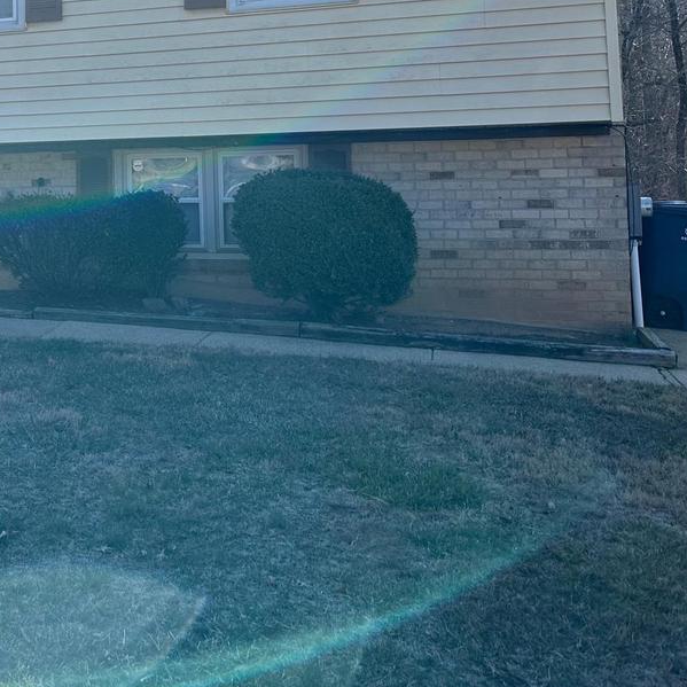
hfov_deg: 30.7
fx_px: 1145
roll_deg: +0.5
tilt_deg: +2.5
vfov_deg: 32.3
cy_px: 123
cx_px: -18
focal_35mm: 51
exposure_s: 1/4016
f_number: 1.78
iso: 80
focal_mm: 6.86
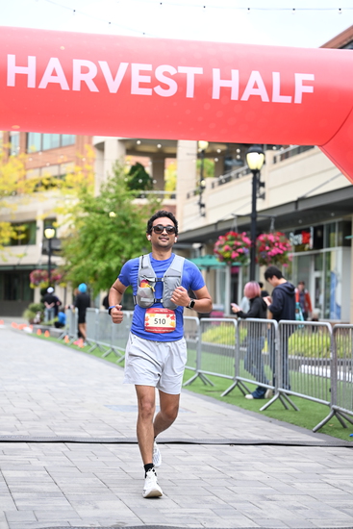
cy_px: 264
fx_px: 1146
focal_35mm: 78
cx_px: 176
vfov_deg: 26.0
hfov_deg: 17.5
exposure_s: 1/1600
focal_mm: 78
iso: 640
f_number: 2.8
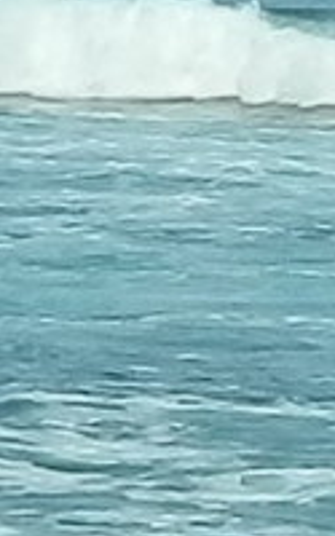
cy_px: 123
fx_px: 3579
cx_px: 4
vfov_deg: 8.6
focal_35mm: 245
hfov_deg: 5.3
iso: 400
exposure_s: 1/500
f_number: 11.9
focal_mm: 15.1
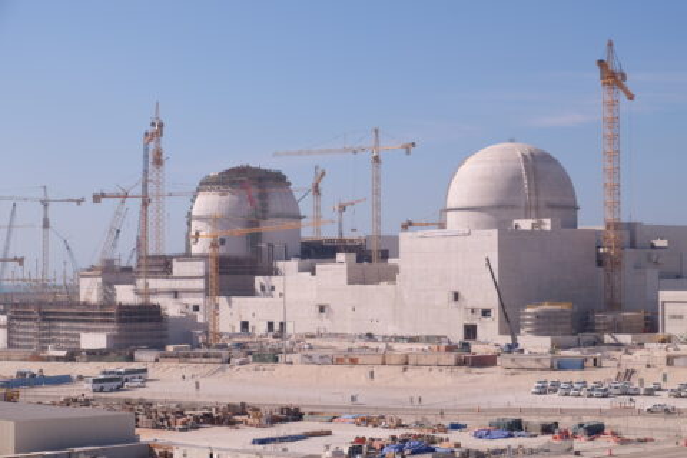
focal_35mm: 79
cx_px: 344
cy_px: 229
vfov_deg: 17.3
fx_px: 1507
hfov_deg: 25.7
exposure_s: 1/400
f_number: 11
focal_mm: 52.4
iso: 250
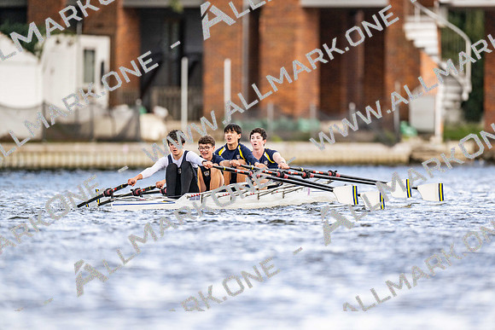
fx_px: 8256
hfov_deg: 3.4
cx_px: 248
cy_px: 165
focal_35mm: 600
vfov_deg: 2.3
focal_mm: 600
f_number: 4
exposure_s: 1/2500
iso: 720
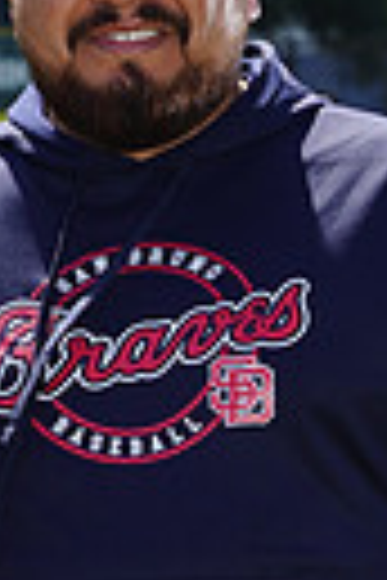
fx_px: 7240
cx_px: -52
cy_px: 719
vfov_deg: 4.6
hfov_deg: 3.1
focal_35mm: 449
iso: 100
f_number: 8
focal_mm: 100
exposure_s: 1/250
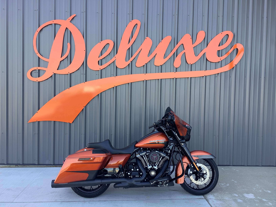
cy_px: 104
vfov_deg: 45.4
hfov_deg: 58.4
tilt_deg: -1.9
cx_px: 138
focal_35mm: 31
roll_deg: -1.9
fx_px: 247
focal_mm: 3.3
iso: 25
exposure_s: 1/102
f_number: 2.4
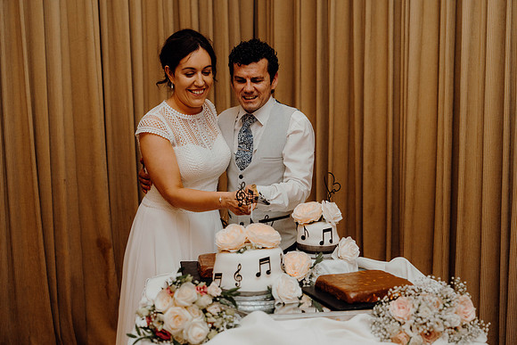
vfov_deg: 27.0
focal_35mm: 50
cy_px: 172
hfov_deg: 39.6
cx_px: 258
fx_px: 718
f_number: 2.8
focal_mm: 50
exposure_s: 1/200
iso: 1250
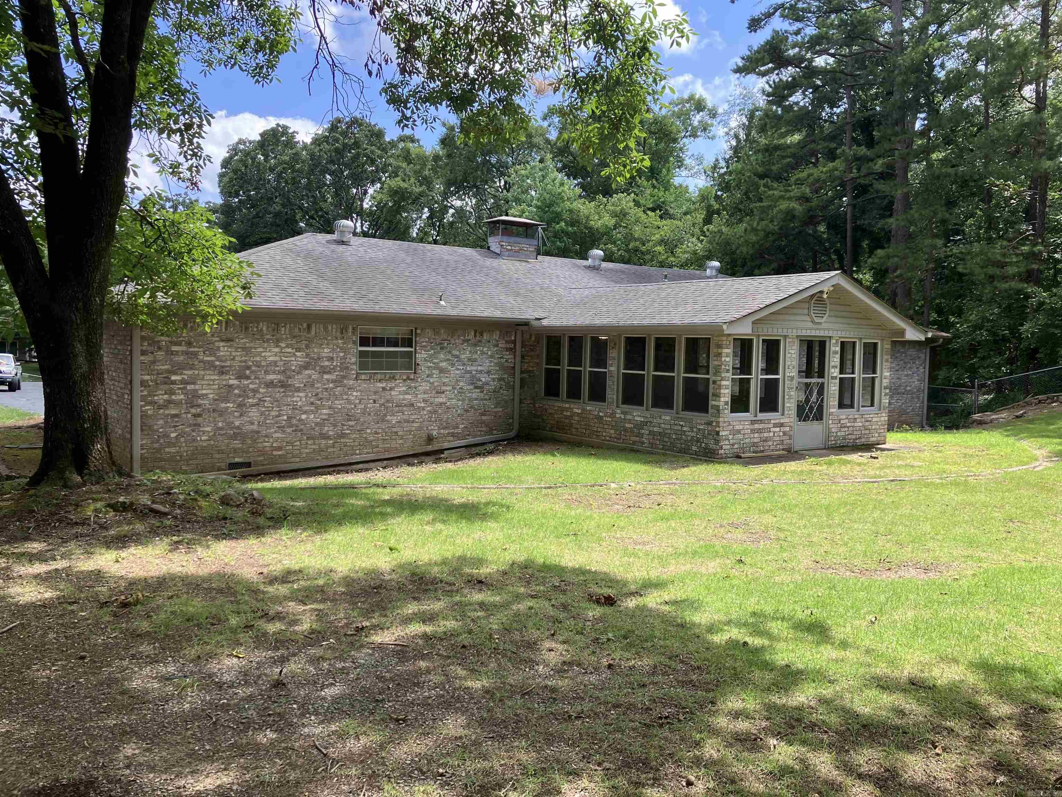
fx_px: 859
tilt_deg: -3.2
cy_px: 398
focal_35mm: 28
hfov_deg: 63.4
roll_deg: -1.4
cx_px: 531
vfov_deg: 49.7
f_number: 1.8
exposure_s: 1/522
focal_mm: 3.99
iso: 32
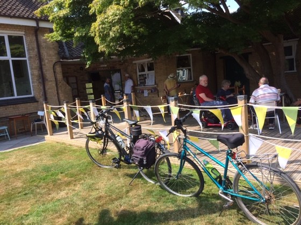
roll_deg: +7.1
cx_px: 150
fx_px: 252
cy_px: 112
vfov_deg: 48.2
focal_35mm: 29
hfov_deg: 61.7
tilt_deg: -7.1
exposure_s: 1/733
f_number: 2.2
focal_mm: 4.15
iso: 32
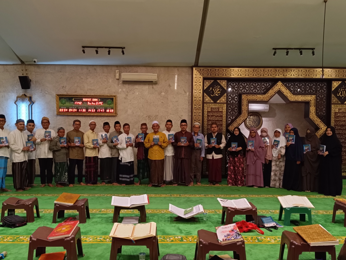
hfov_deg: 61.7
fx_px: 290
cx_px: 170
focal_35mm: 29
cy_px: 153
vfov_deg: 48.0
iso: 698
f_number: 1.88
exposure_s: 1/25
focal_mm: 5.59
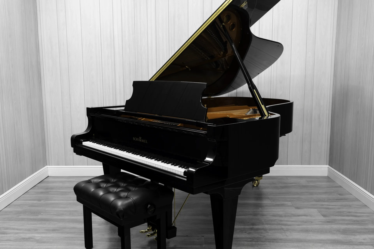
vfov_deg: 37.9
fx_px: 364
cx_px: 187
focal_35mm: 35
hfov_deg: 54.4
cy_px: 124
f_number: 5.6
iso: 100
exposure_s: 1/5
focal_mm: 35
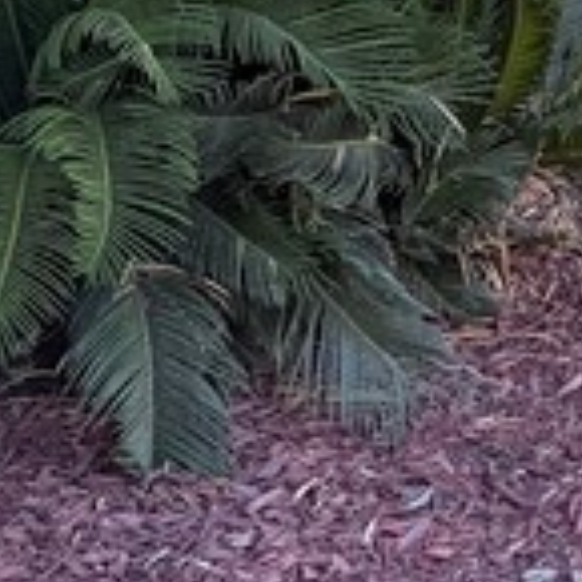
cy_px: -698
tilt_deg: -1.4
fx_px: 2853
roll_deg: -0.4
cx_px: 1240
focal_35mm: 150
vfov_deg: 10.4
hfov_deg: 10.5
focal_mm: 6.76
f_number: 1.78
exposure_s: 1/507
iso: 100
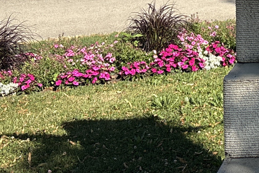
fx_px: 813
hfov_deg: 16.6
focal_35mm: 113
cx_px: 375
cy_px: -124
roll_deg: +0.7
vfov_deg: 11.4
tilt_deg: +1.8
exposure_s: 1/3831
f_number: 1.6
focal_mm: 5.96
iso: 64
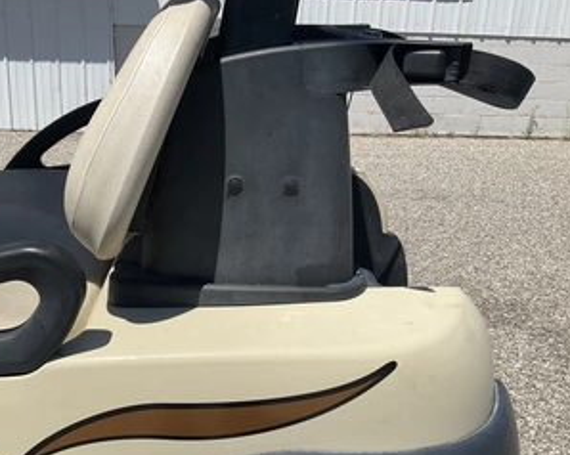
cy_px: 249
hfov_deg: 47.3
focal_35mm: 38
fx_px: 641
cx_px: 199
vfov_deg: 39.1
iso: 25
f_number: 1.8
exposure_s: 1/2959
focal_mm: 3
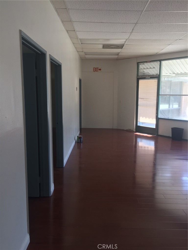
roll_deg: -0.1
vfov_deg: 61.7
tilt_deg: -7.2
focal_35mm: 29
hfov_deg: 48.2
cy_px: 125
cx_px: 94
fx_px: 210
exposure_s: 1/120
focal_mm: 4.15
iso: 40
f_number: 2.2
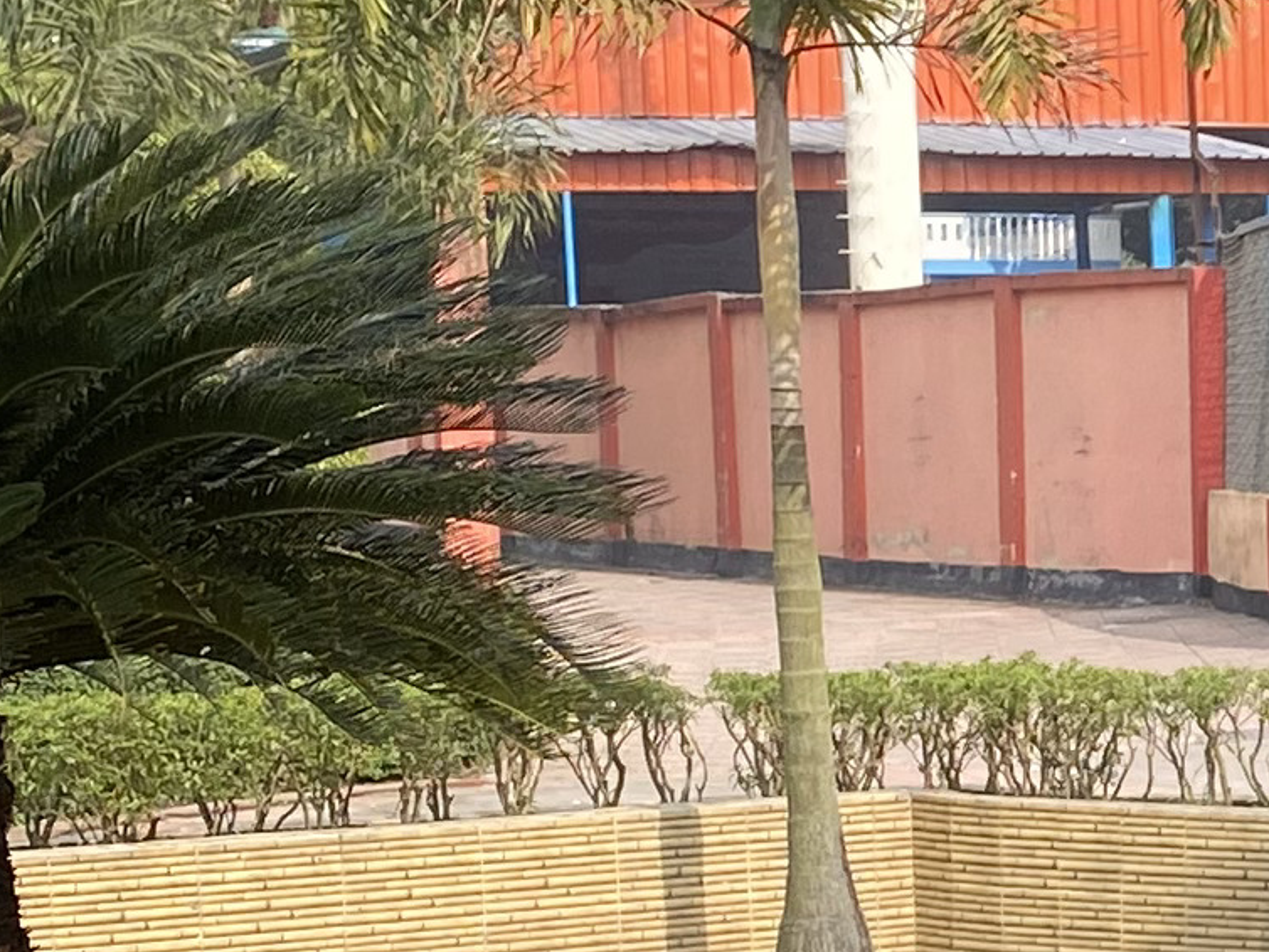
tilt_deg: -4.7
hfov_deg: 13.1
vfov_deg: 10.6
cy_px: 868
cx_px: 2144
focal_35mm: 139
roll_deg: +0.8
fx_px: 5097
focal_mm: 4.25
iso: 32
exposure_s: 1/1504
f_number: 1.8
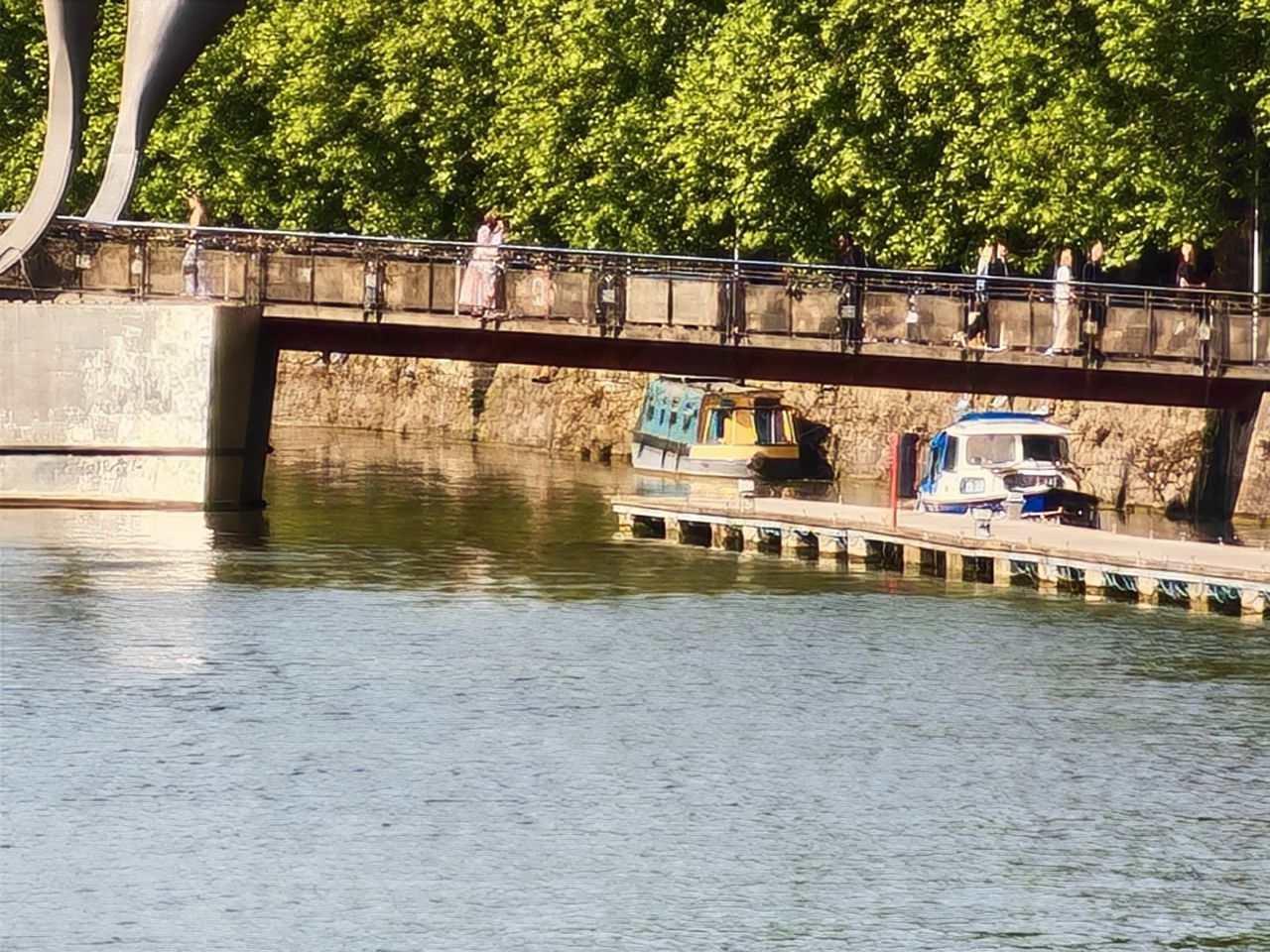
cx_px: 635
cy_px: 476
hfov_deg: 4.3
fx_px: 16730
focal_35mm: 456
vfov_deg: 3.3
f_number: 2.4
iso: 50
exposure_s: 1/600
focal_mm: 8.67
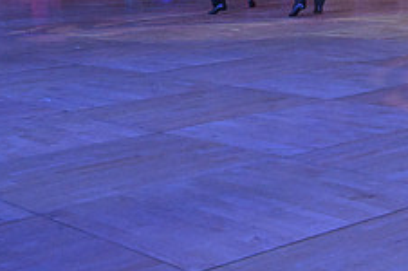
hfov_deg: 20.8
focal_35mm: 90
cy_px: -73
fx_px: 1019
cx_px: 516
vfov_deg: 14.6
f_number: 10
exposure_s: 1/400
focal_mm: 35
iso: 6400
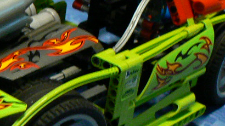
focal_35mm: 126
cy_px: 108
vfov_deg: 9.6
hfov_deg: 16.6
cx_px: -11
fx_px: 751
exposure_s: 1/15
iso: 200
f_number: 2.8
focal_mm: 6
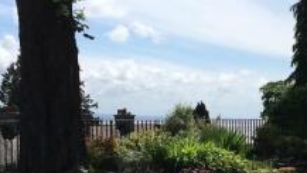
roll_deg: -0.2
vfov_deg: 14.1
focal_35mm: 85
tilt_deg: -1.3
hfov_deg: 24.3
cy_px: 151
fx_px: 692
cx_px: 275
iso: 25
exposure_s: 1/2481
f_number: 2.2
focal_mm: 4.15
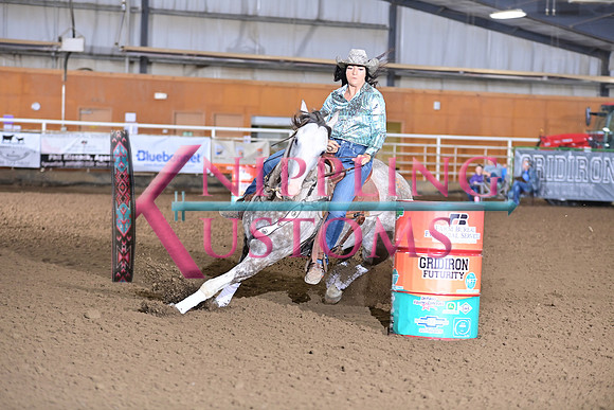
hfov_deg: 18.3
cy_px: 205
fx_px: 1911
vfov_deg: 12.2
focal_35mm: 112
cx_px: 307
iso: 1250
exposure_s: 1/250
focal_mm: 112
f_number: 3.2
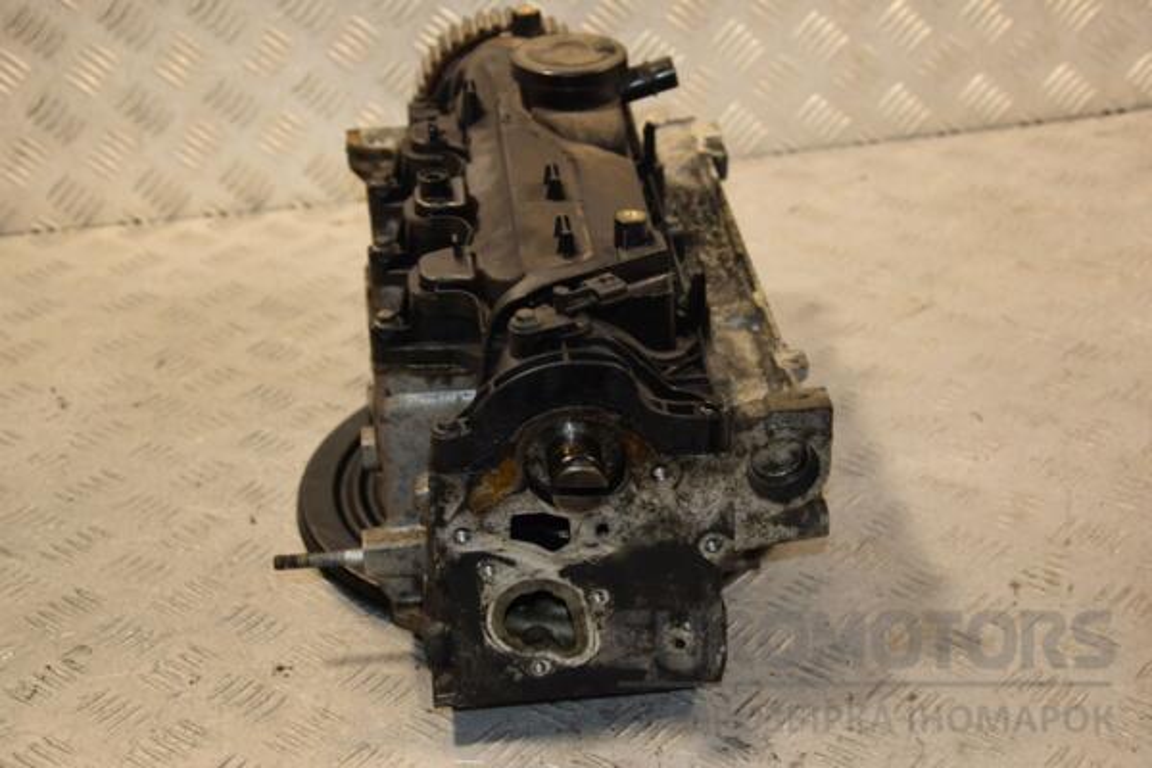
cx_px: 576
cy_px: 384
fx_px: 2160
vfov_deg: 20.2
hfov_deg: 29.9
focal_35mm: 68
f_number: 4.8
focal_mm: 45
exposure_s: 1/200
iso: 800
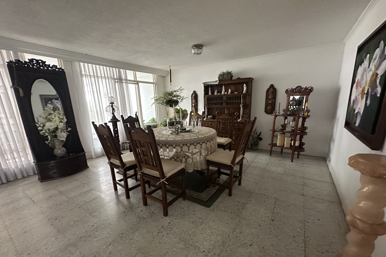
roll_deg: +0.9
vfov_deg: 77.1
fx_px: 161
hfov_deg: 100.4
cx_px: 191
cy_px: 143
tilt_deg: -14.1
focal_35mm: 15
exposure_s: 1/60
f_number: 2.2
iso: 800
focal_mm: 2.22
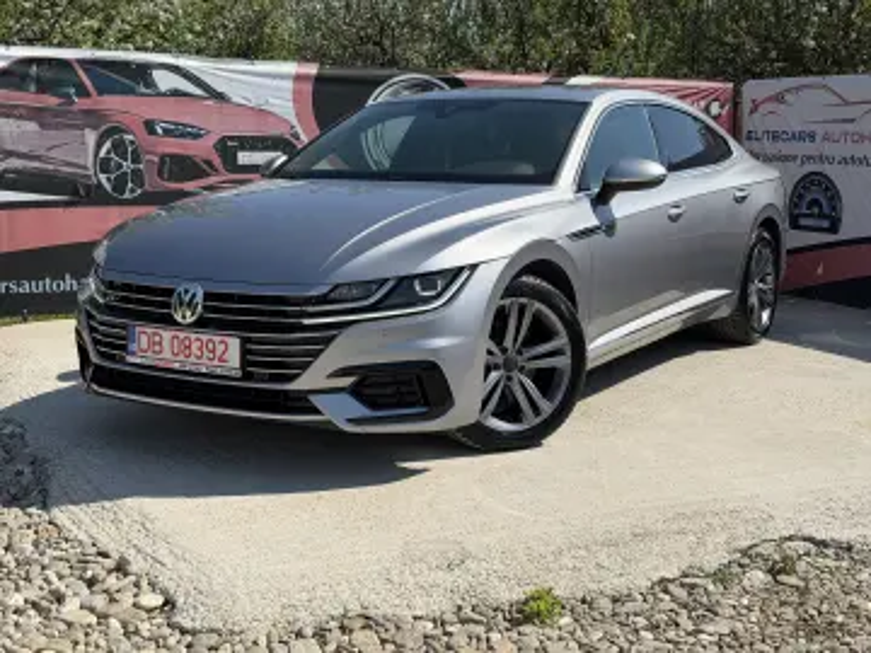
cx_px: 436
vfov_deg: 30.3
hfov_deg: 39.7
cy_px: 326
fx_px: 1208
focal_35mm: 48
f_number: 1.78
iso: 80
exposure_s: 1/7143
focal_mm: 6.76
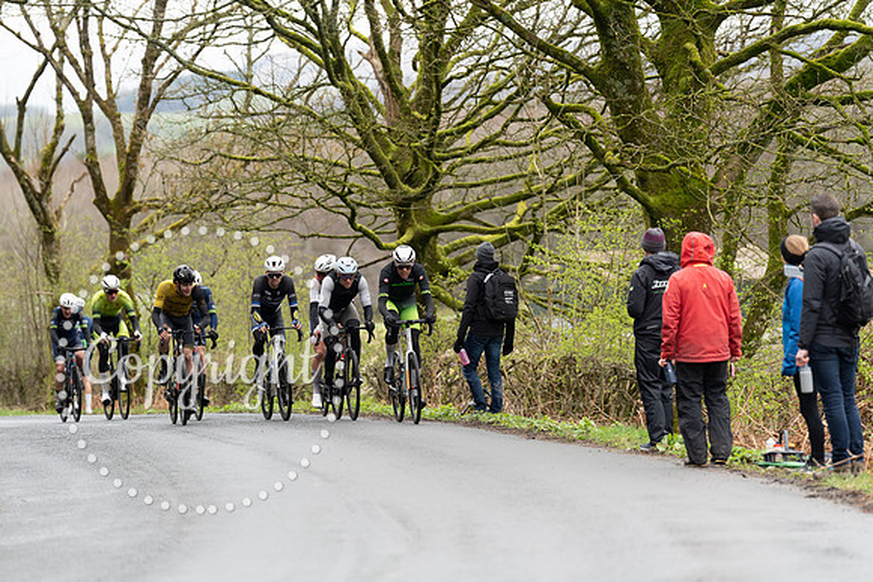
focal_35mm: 200
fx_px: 4851
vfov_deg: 6.9
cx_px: 436
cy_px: 291
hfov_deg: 10.3
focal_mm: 200
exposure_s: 1/1000
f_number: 3.5
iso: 1250
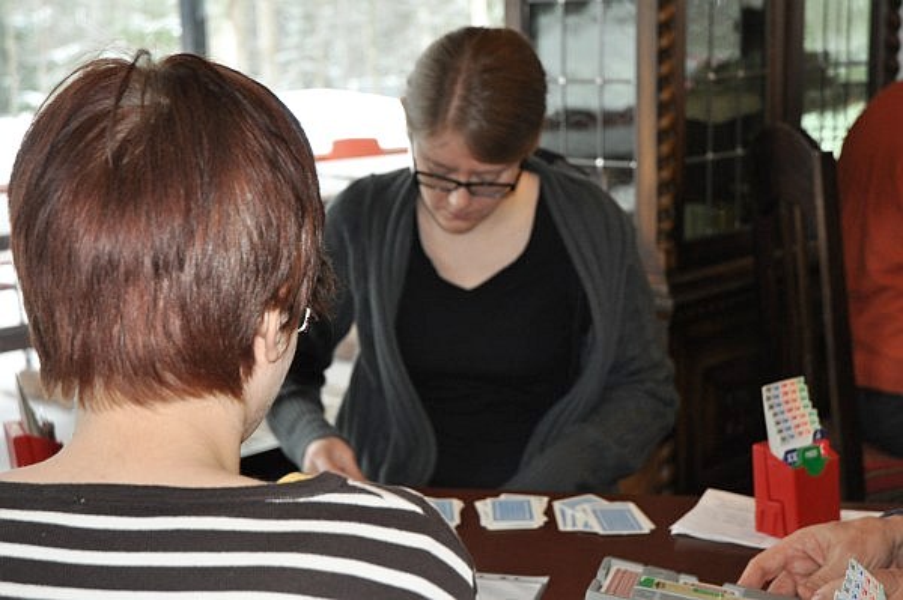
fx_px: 1654
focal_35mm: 66
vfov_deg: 20.6
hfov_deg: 30.5
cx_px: 452
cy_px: 300
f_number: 4.2
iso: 800
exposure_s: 1/60
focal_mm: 44
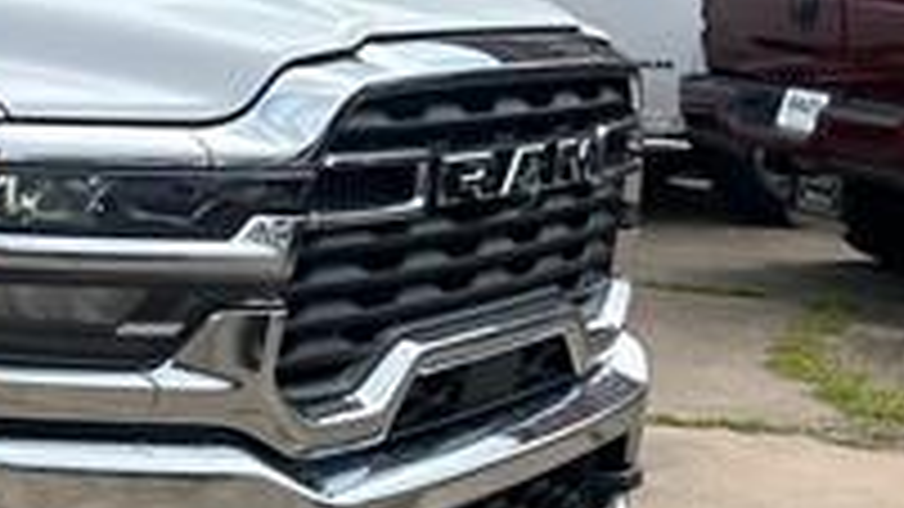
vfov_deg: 13.4
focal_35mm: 90
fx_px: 2157
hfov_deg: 21.0
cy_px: 211
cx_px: -351
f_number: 1.5
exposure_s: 1/3968
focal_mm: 5.7
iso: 50
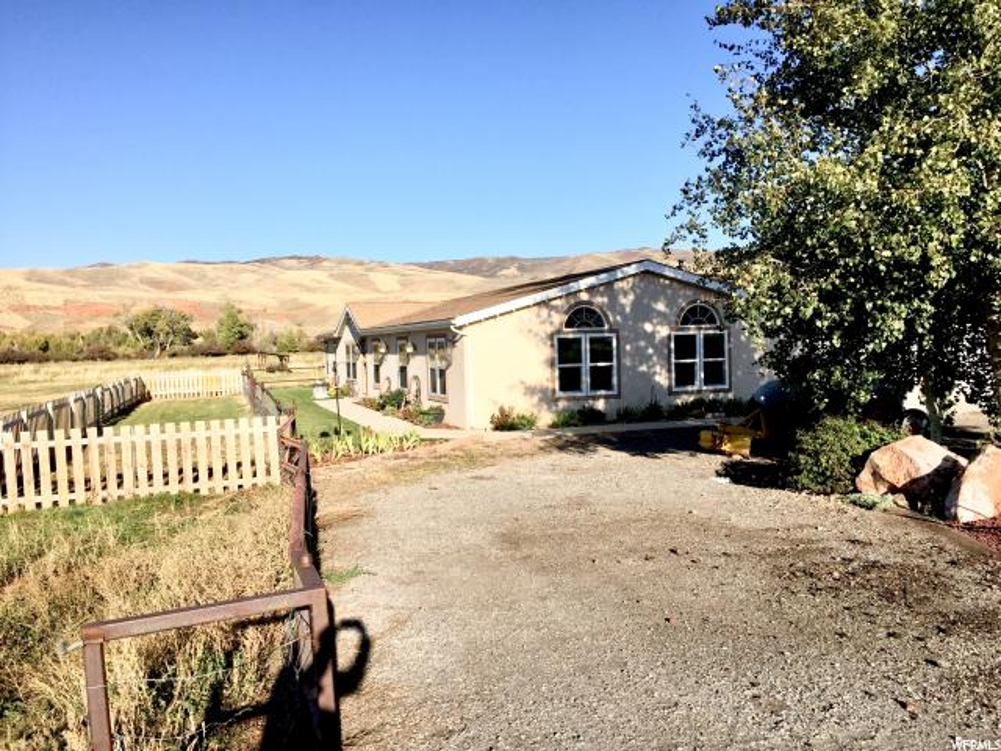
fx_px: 839
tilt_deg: -2.5
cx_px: 500
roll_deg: +0.6
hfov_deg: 61.7
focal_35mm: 29
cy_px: 376
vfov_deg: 48.2
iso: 32
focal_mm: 4.15
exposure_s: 1/2083
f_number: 2.2
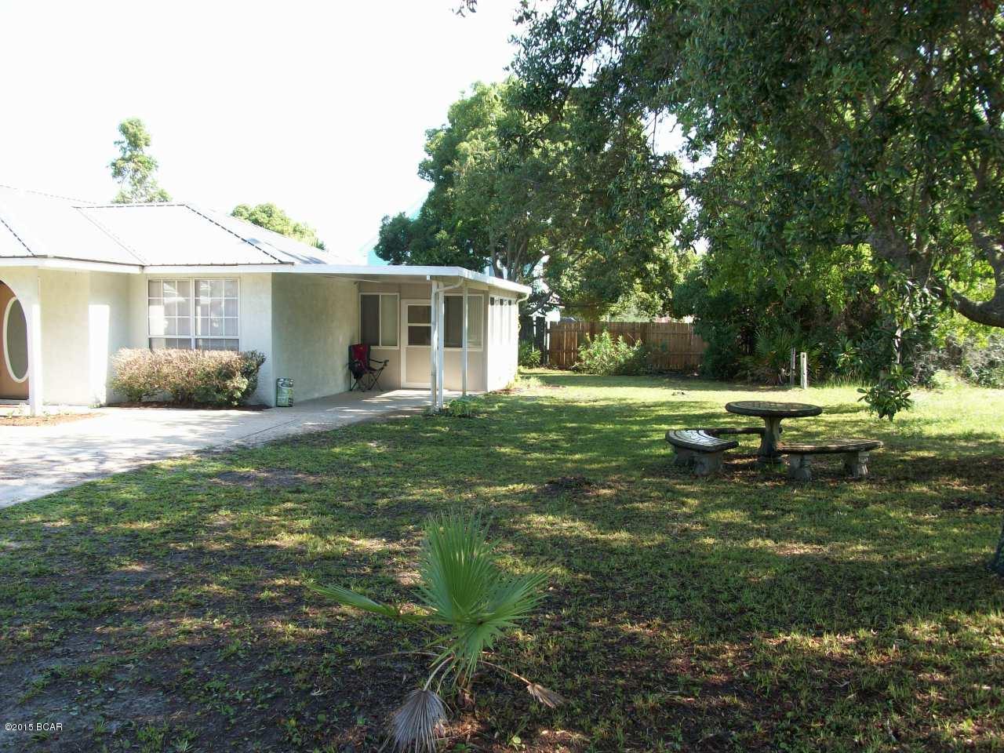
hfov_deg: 54.0
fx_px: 986
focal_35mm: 34
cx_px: 502
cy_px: 376
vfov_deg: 41.8
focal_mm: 5.7
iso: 64
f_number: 2.8
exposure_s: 1/172
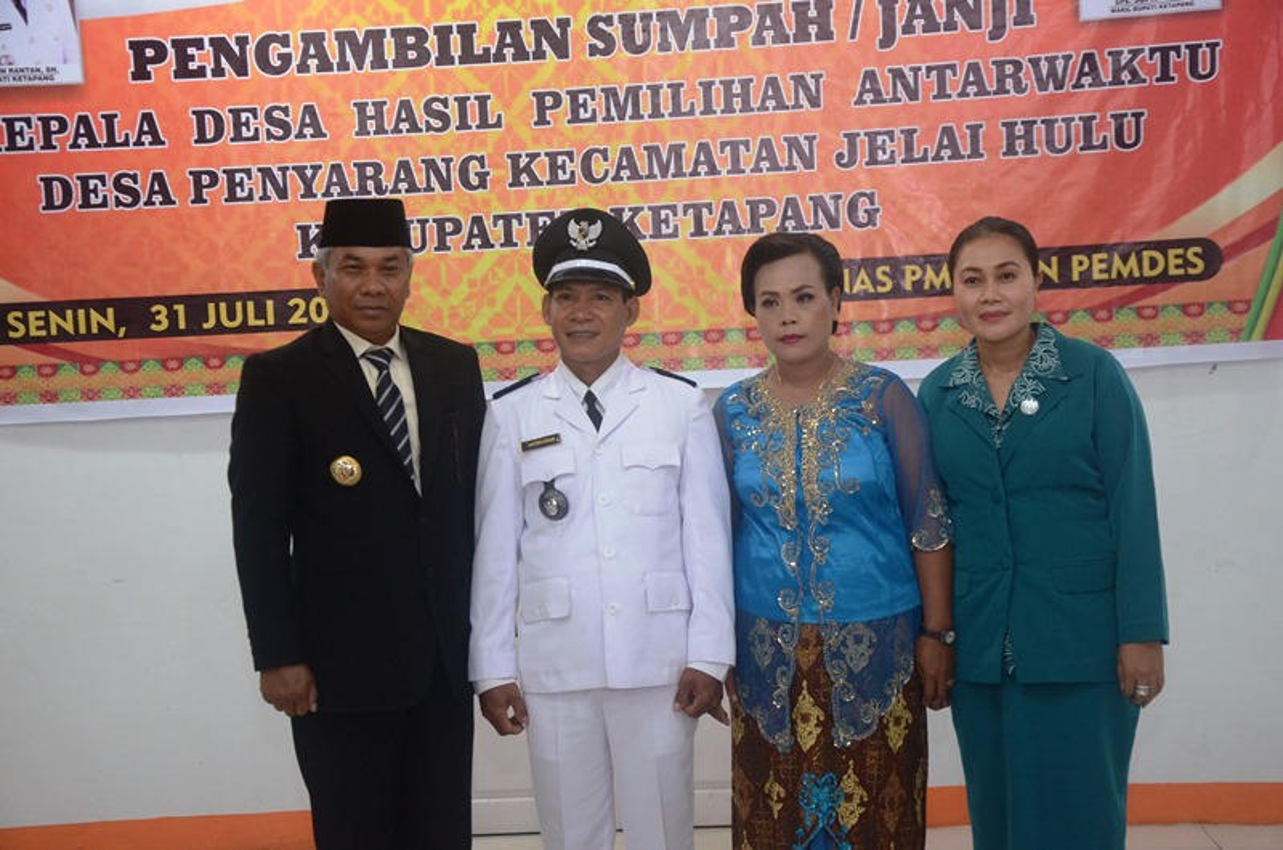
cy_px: 425
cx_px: 642
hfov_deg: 39.0
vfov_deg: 26.4
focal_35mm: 51
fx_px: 1814
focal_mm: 34
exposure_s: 1/60
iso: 1250
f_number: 5
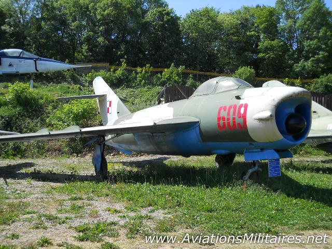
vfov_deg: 35.1
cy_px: 124
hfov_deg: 45.8
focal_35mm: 41
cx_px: 166
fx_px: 393
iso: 80
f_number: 5.5
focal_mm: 6.72
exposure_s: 1/200
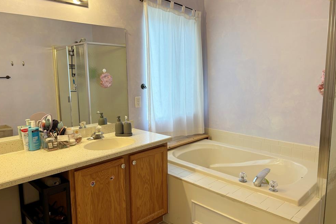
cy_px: 108
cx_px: 164
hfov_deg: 65.5
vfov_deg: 46.4
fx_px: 261
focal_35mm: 28
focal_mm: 5.96
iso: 100
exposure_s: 1/120
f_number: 1.6
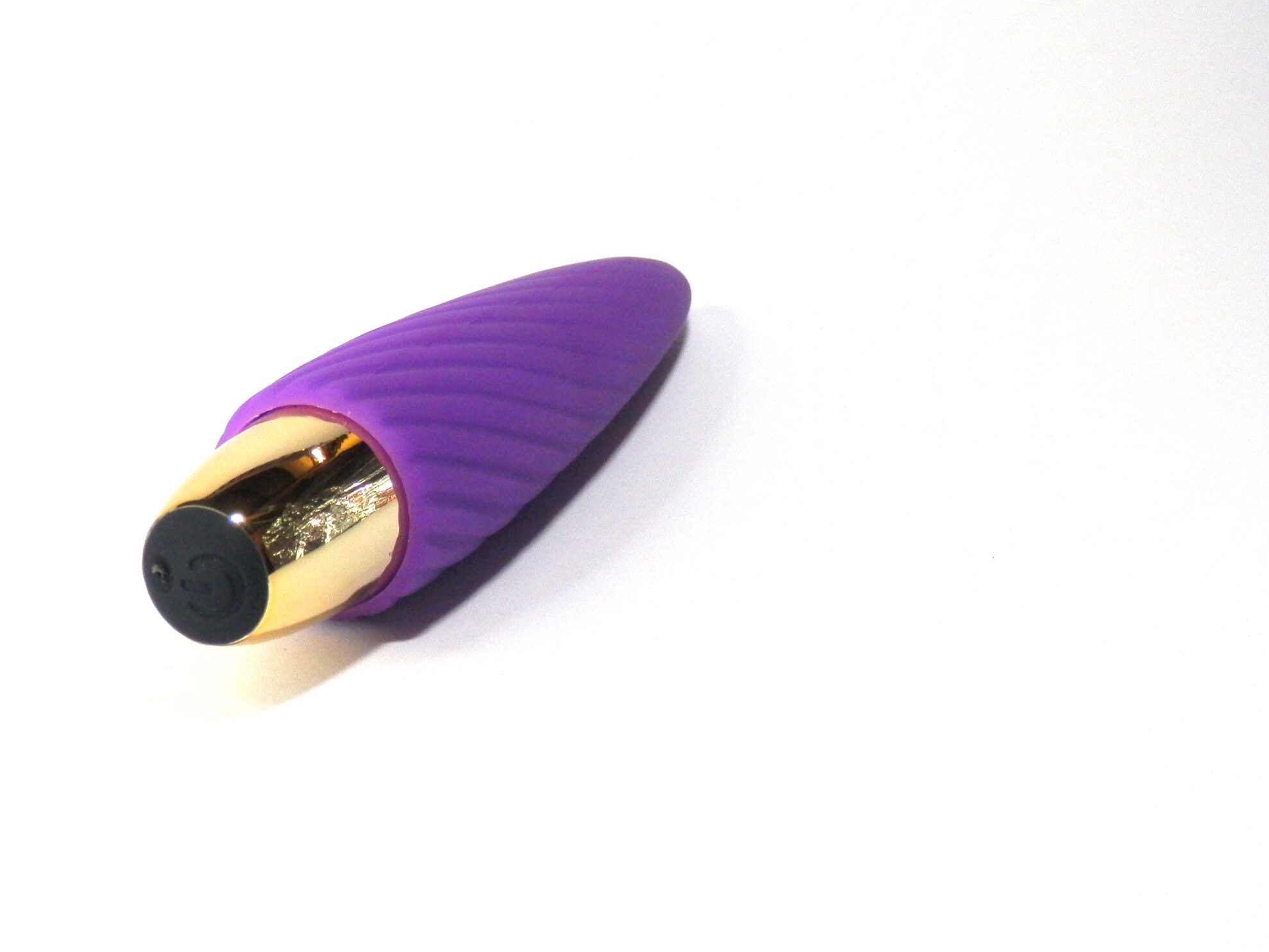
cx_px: 499
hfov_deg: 25.0
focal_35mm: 78
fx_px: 2860
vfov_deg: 18.9
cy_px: 367
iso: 160
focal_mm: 10.8
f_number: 4.2
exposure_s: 1/100
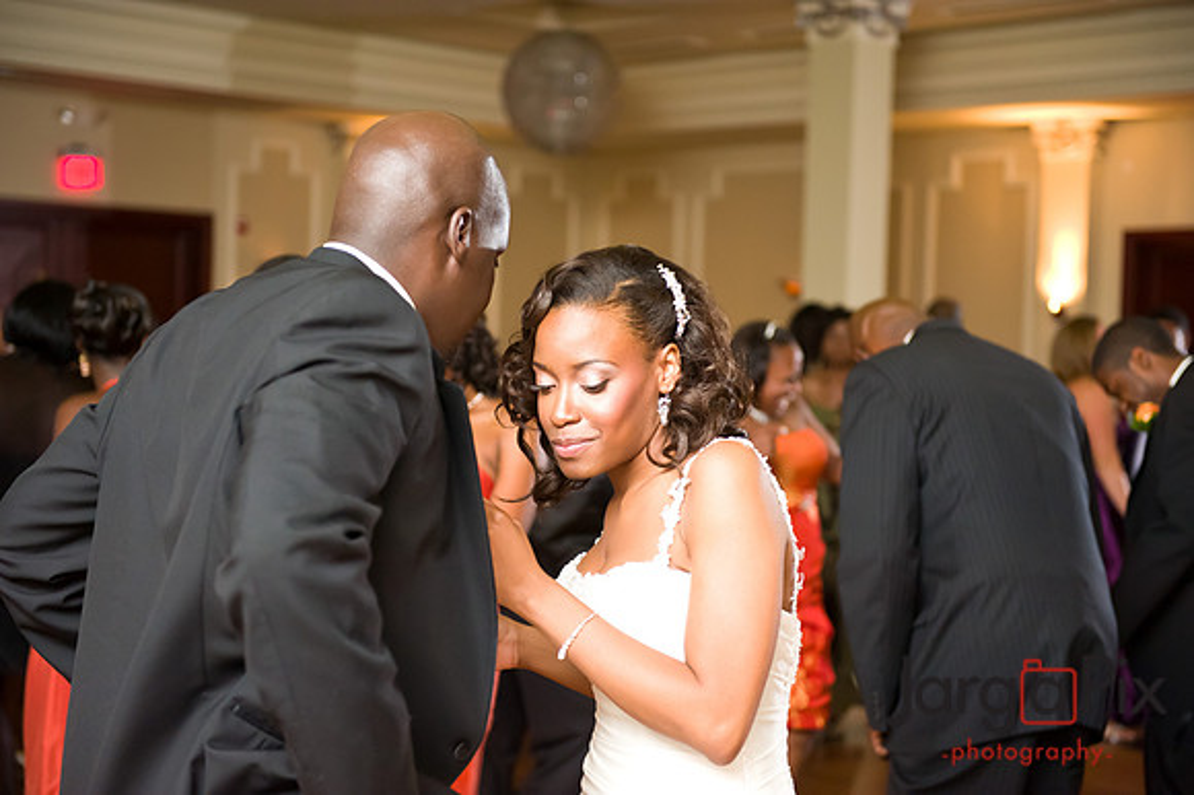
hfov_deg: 32.4
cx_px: 597
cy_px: 398
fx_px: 2055
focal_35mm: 62
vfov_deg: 21.9
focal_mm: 62
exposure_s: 1/125
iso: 3200
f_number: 3.2
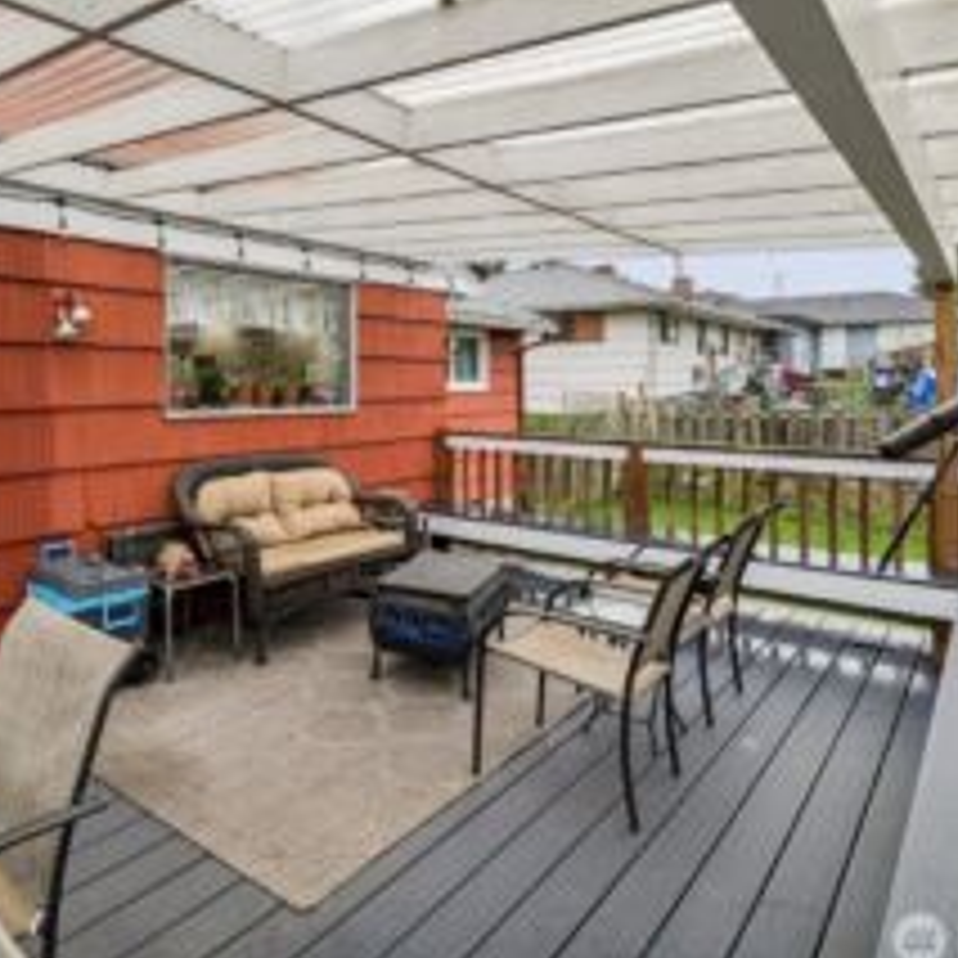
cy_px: 380
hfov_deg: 61.7
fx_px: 751
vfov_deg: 64.4
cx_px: 252
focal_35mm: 24
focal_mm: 10
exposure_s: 1/20
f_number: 9
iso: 250
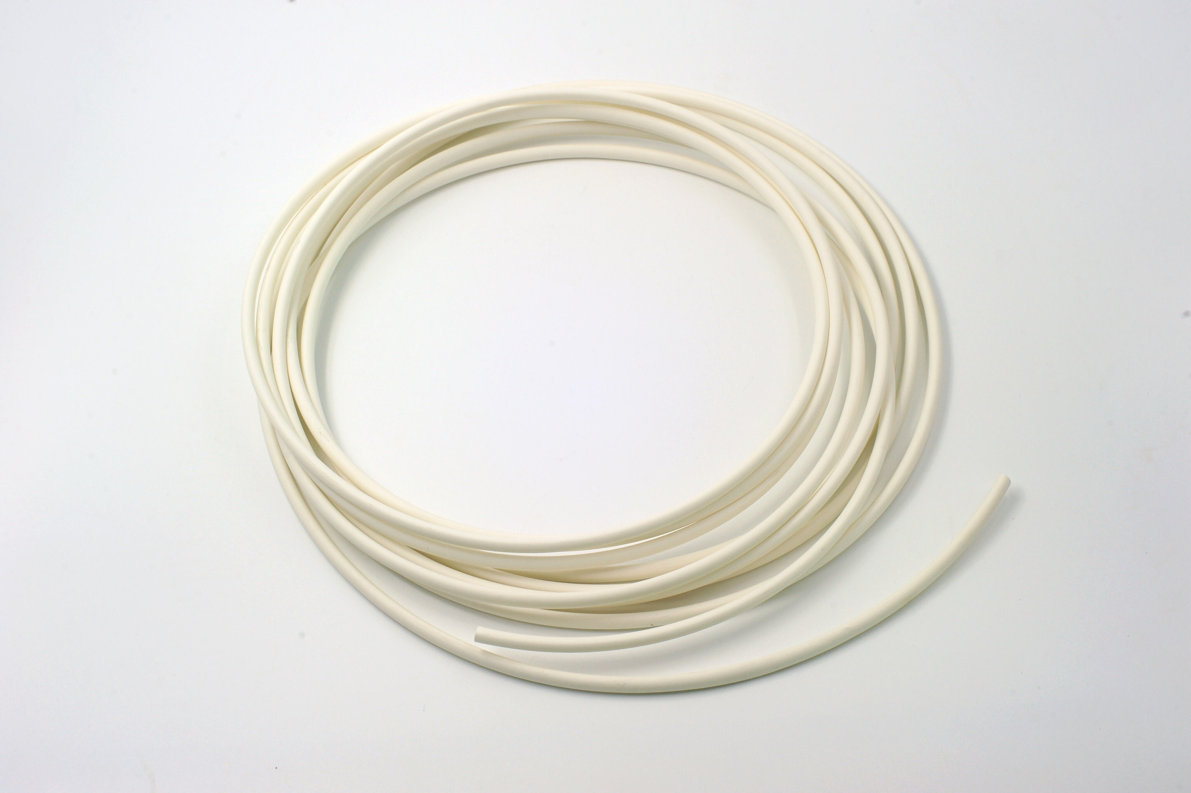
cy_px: 396
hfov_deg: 39.6
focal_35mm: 50
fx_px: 1653
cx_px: 596
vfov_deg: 27.0
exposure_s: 1/100
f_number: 13
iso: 500
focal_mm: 50
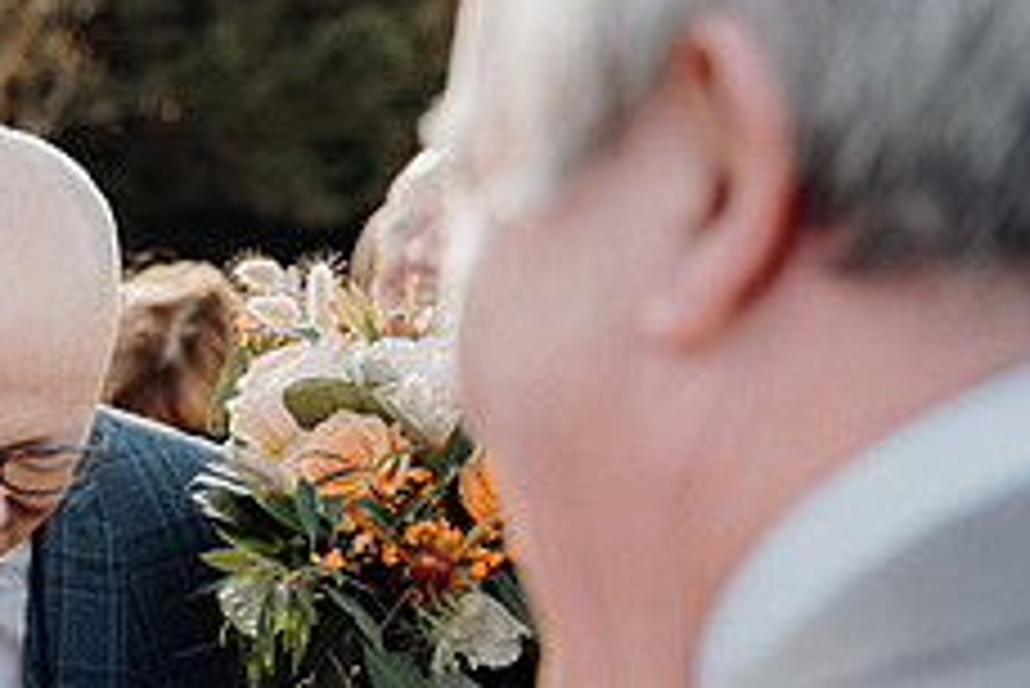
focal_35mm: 114
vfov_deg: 11.9
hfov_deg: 17.2
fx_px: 3264
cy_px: 740
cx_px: -184
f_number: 3.5
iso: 160
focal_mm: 45
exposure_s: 1/400
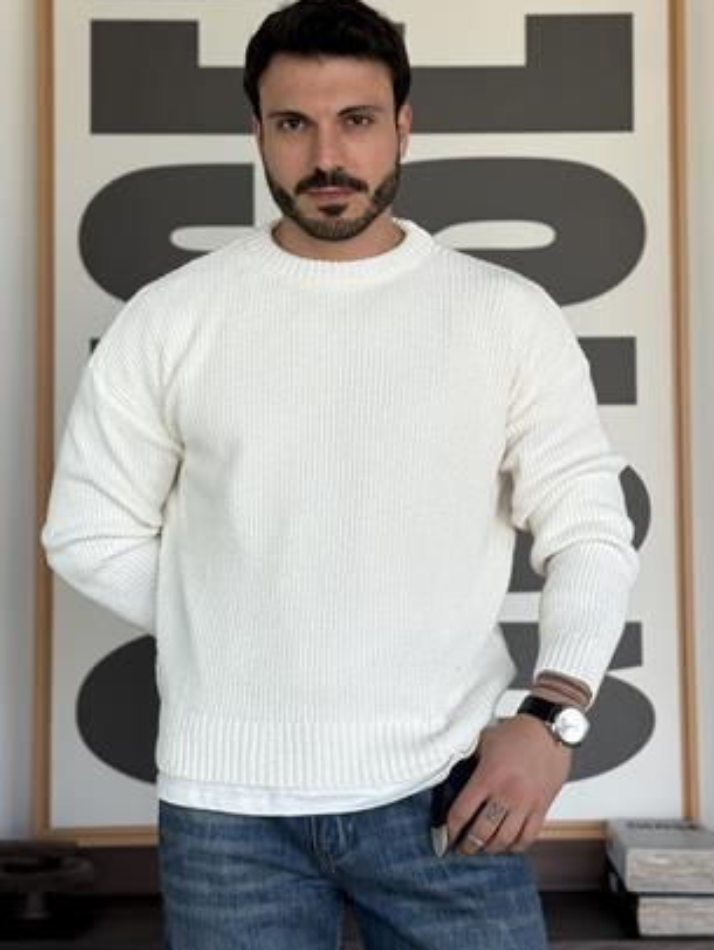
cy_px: 392
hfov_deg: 23.3
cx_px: 356
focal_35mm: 63
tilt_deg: +3.0
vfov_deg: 30.6
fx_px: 1731
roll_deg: +0.0
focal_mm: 6.76
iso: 64
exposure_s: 1/212
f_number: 1.78
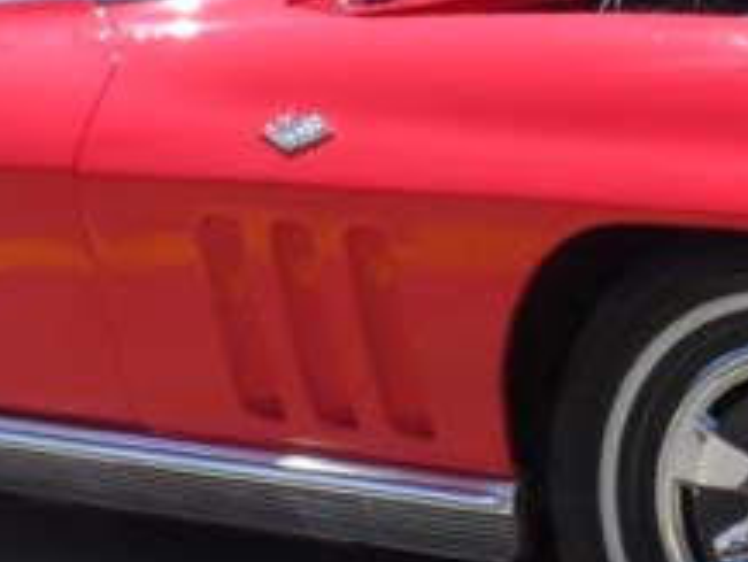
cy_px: 210
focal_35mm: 113
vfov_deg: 13.1
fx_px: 2443
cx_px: 541
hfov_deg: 17.3
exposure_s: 1/500
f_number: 4.5
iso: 80
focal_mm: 4
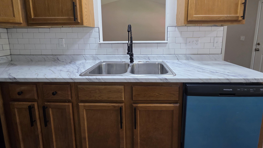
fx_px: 105
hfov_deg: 102.9
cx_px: 138
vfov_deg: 68.9
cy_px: 52
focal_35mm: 15
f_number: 1.9
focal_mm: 2.2
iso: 160
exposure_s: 1/60
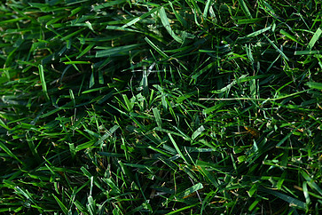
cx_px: 191
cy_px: 75
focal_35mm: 115
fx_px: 1029
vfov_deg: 11.9
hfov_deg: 17.8
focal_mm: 72
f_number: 3.2
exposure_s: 1/1227
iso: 200
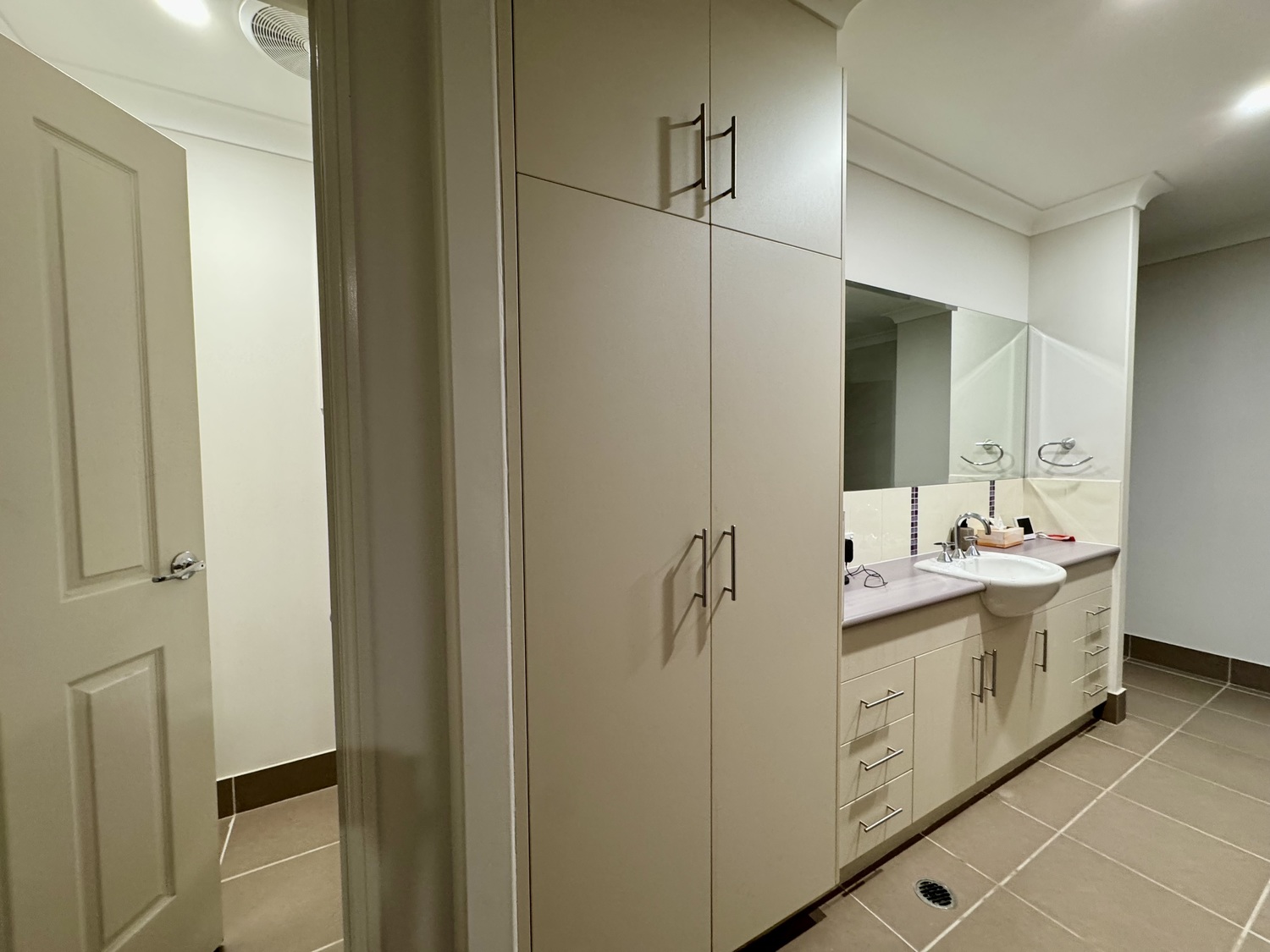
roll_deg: +0.4
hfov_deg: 102.1
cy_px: 476
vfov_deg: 85.7
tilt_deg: -3.1
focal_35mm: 14
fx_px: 514
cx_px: 635
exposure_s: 1/50
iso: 250
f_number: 2.2
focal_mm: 2.22
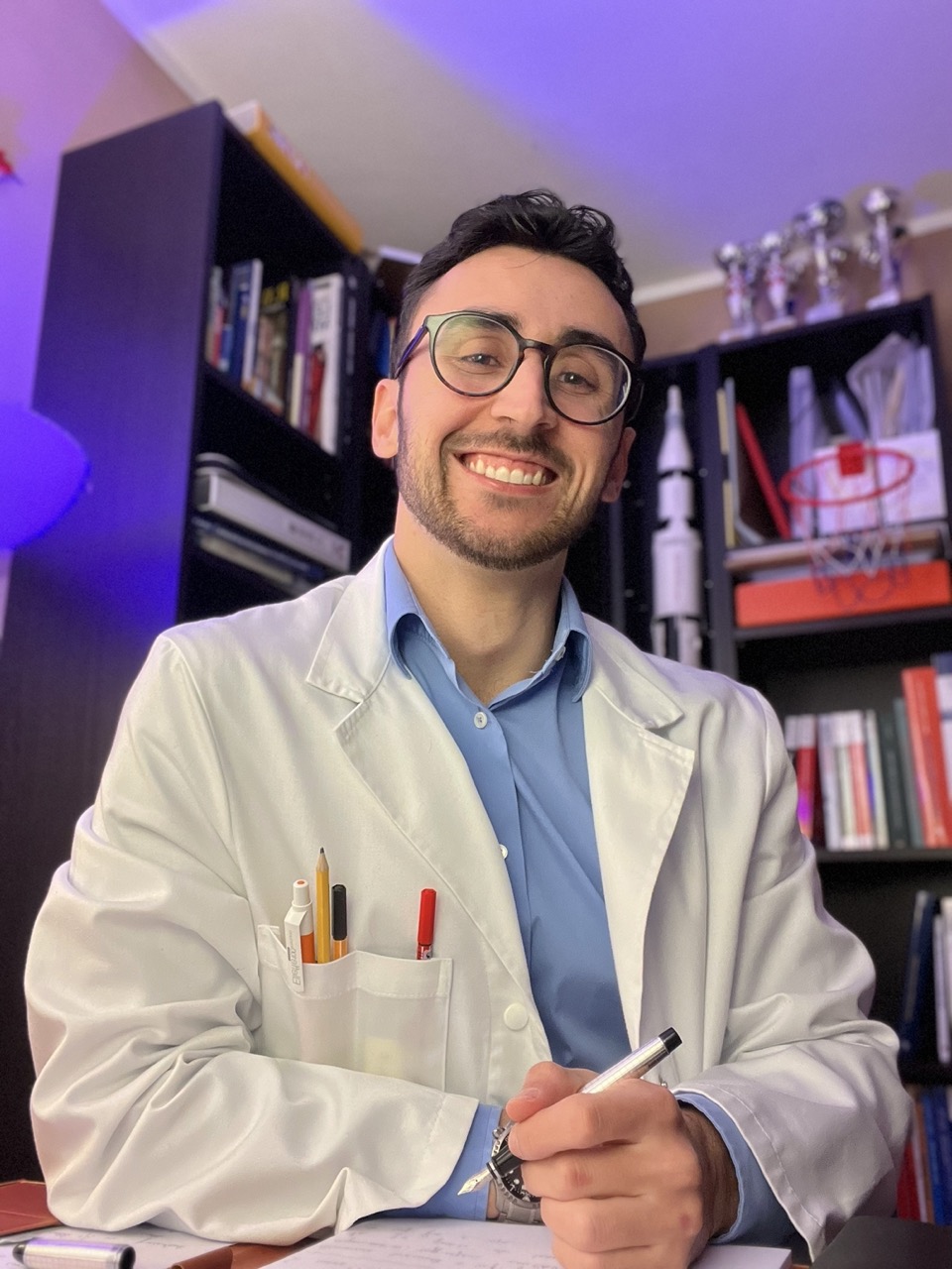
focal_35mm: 30
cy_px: 634
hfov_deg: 46.8
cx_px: 476
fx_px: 1100
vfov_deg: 60.0
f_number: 2.2
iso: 320
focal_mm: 2.71
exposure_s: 1/25
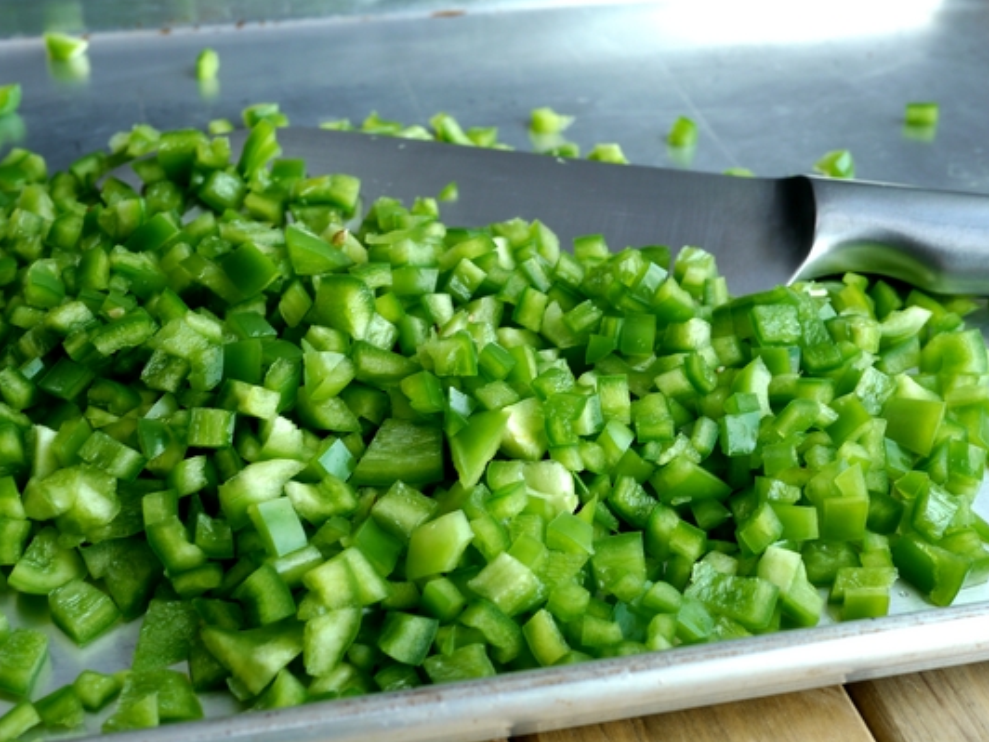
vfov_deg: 27.0
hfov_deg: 35.5
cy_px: 386
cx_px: 462
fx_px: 1543
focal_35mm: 54
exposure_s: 1/30
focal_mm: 25
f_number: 6.3
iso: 160
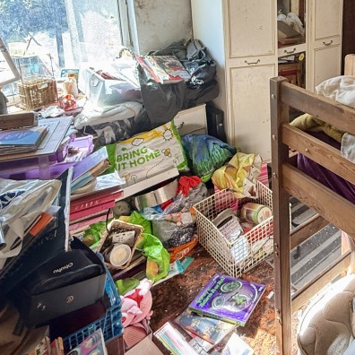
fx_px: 371
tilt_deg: -12.7
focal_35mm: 32
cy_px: 32
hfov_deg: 44.1
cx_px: 350
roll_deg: +0.2
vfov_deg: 45.9
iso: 160
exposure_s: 1/99
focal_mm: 2.22
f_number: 2.2
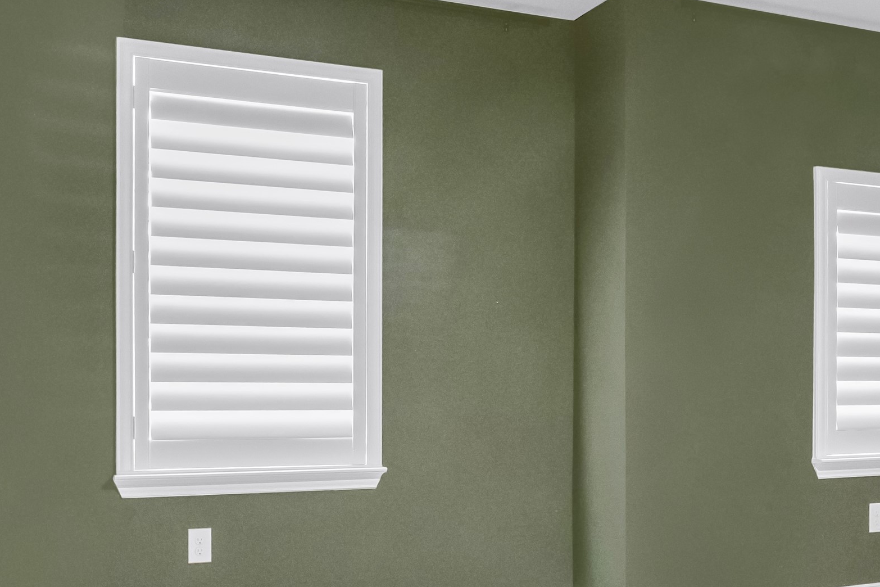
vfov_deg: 31.0
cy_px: 391
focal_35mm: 43
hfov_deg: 44.6
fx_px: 1051
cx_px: 600
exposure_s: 1/8
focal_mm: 21
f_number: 11
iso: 2500
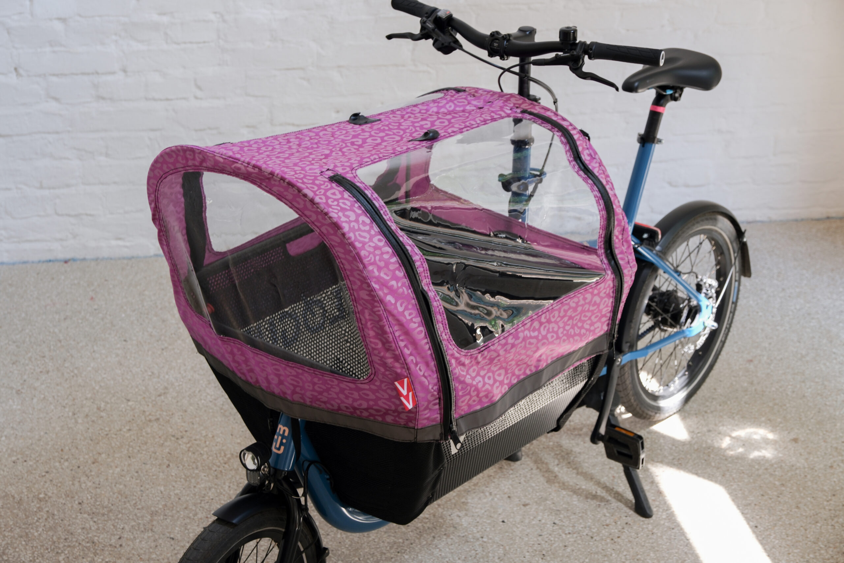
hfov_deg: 24.5
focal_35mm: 83
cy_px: 282
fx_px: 1946
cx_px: 422
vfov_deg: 16.5
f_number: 5.6
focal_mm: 55
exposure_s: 1/13
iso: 200
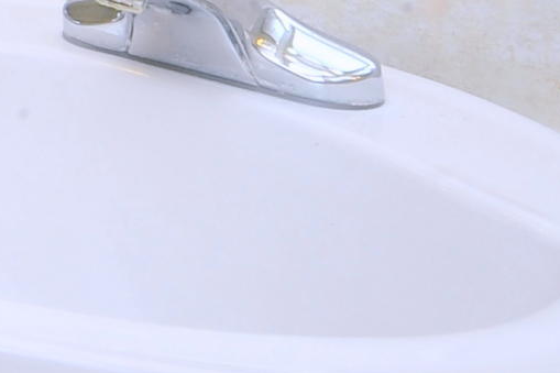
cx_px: -838
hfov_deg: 13.4
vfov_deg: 10.8
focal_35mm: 106
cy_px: -539
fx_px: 1648
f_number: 22
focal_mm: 18
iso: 640
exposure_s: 1/30
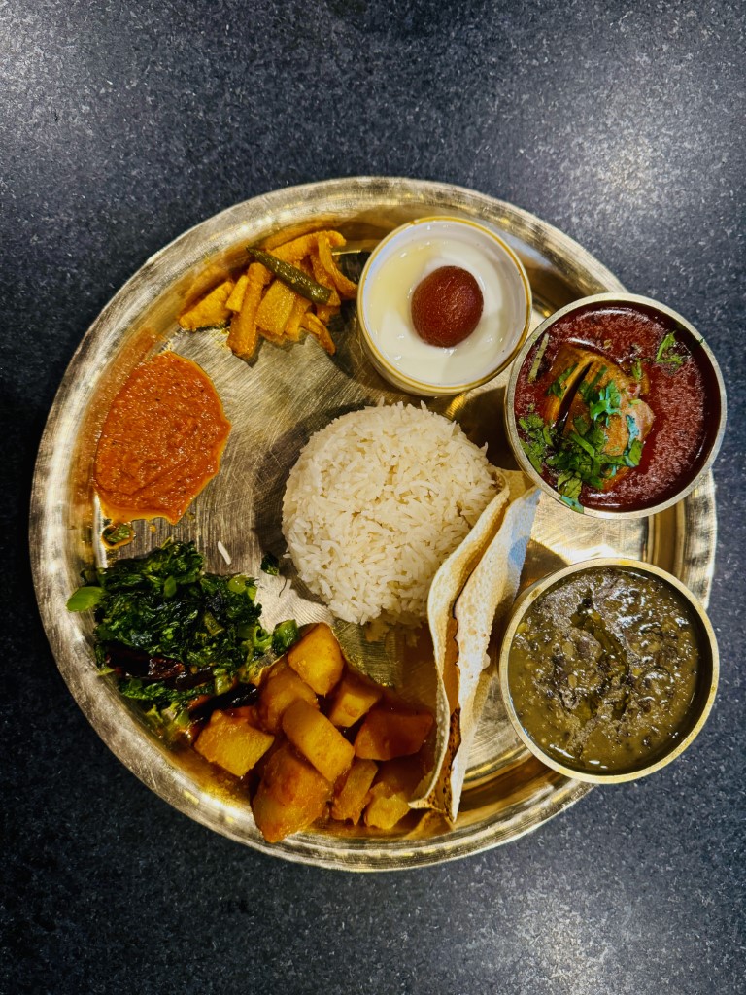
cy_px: 498
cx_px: 373
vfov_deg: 71.6
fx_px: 690
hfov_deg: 56.8
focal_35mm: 24
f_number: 1.78
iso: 250
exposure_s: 1/60
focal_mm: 6.76
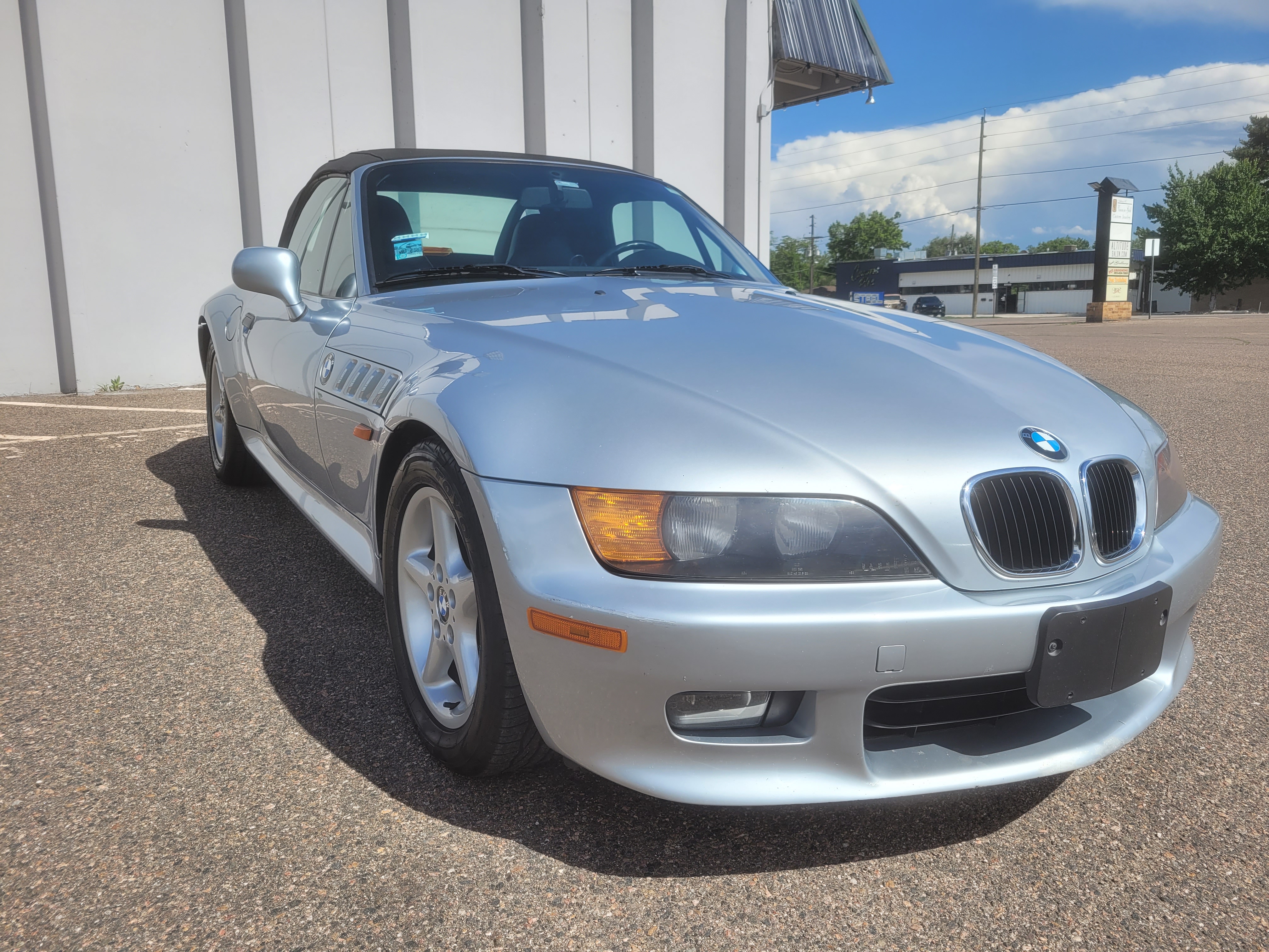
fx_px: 953
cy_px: 476
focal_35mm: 26
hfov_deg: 67.3
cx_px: 634
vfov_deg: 53.1
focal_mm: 5.4
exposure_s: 1/2708
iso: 40
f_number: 1.8
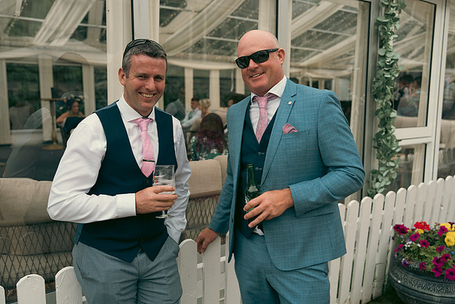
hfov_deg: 55.8
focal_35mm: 34
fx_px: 430
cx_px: 228
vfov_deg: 38.9
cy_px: 152
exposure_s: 1/500
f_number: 3.5
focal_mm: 34
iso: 125
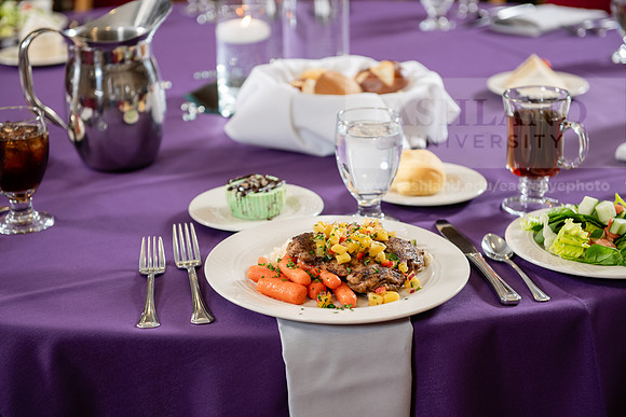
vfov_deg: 19.5
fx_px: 1217
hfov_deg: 28.8
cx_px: 313
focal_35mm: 70
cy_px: 208
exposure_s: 1/160
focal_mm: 70
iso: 400
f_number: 4
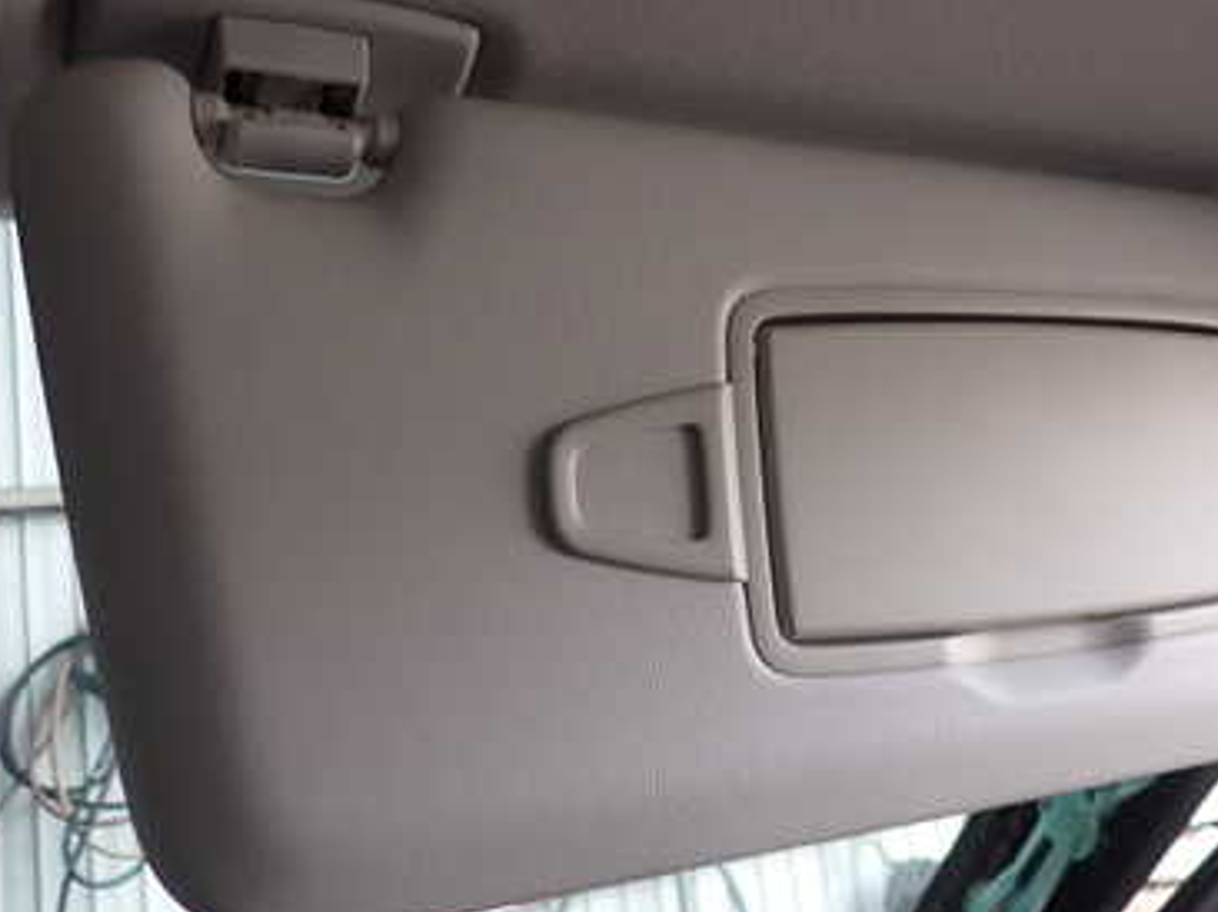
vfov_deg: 35.0
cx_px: 895
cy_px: 373
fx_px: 1442
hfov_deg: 44.5
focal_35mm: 41
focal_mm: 4.5
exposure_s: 1/80
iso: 100
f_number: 2
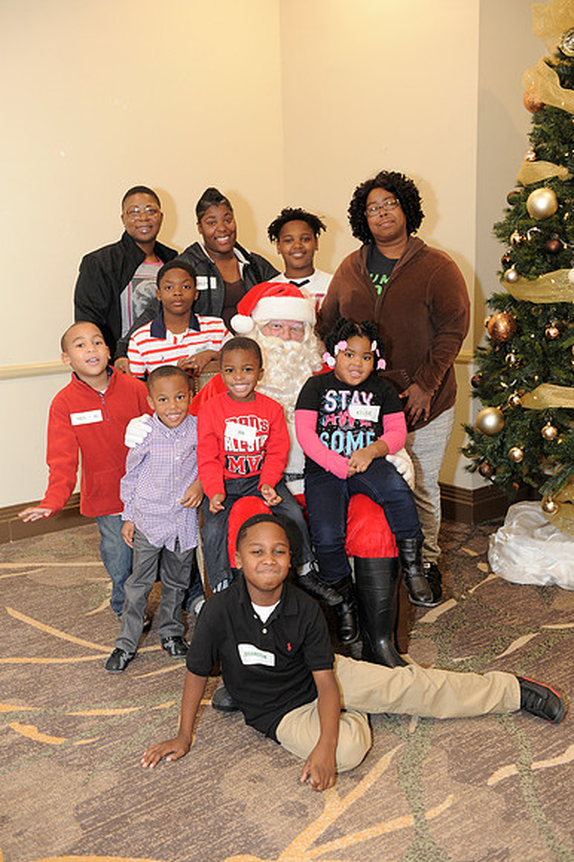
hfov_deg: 33.4
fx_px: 958
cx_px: 287
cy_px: 431
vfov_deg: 48.5
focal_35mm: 40
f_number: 4
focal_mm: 40
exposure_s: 1/100
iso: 1600
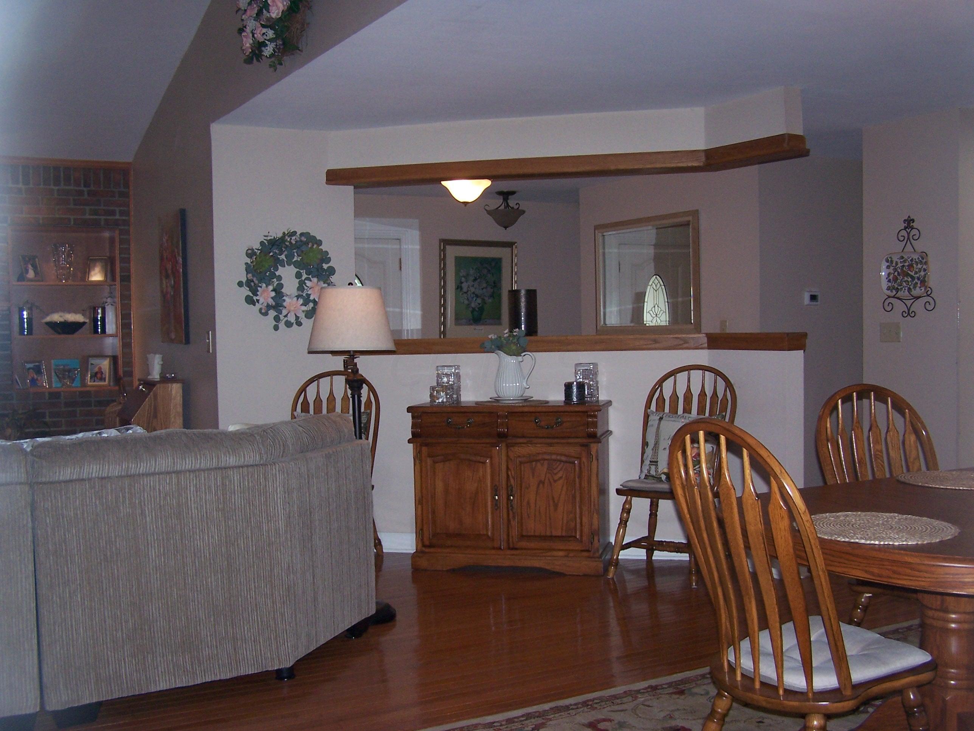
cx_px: 487
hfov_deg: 49.0
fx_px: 1069
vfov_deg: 37.7
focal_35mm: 38
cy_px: 366
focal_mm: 6.3
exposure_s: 1/60
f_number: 2.8
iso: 140
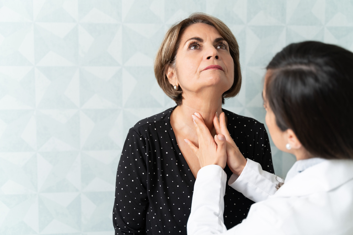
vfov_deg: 27.0
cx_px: 176
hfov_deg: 39.6
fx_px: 490
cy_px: 118
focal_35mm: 50
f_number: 2.8
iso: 100
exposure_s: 1/200
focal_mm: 50
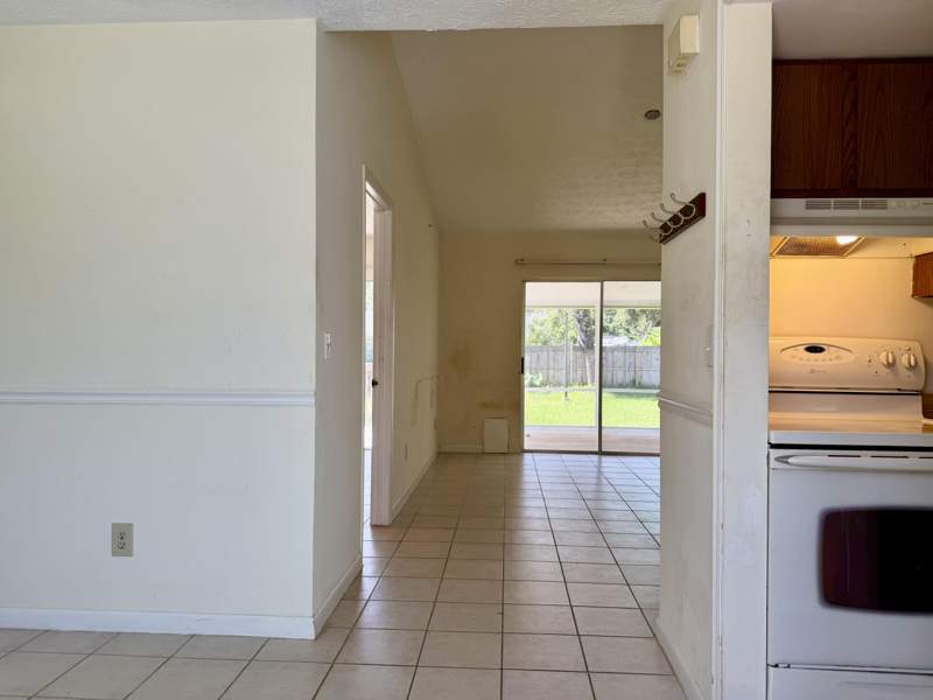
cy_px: 350
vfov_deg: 56.8
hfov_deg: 71.6
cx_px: 466
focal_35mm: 24
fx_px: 647
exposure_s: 1/307
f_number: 1.78
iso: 80
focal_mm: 6.76
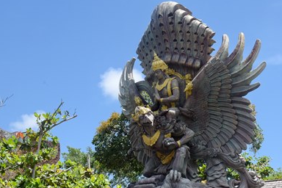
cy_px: 143
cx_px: 184
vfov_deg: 16.6
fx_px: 642
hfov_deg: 24.7
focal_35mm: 82
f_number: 13
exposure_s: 1/640
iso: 640
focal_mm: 45
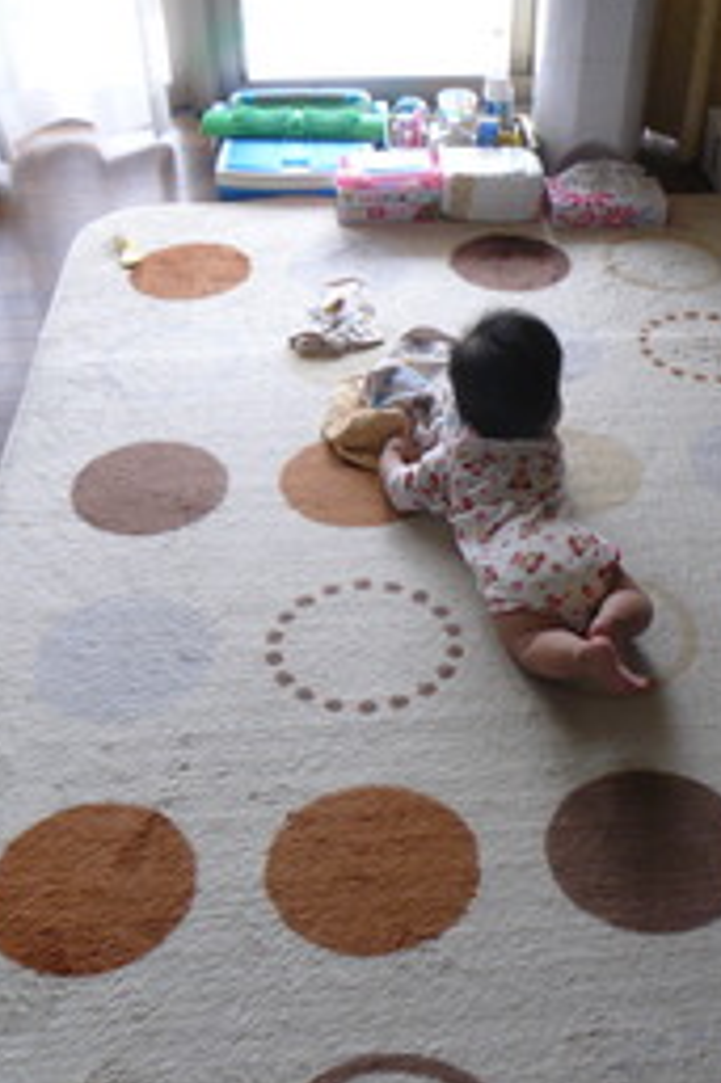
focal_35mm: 51
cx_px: 502
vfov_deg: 38.9
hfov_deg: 26.2
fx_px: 1534
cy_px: 539
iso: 100
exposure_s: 1/50
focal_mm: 6
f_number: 2.8
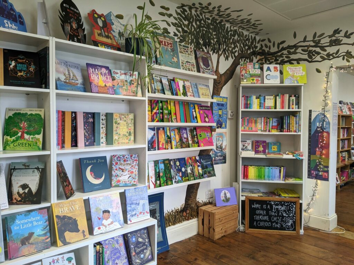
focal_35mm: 27
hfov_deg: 65.3
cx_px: 177
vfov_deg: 51.4
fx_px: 276
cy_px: 132
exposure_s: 1/99.9
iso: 103
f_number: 1.8
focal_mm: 4.44
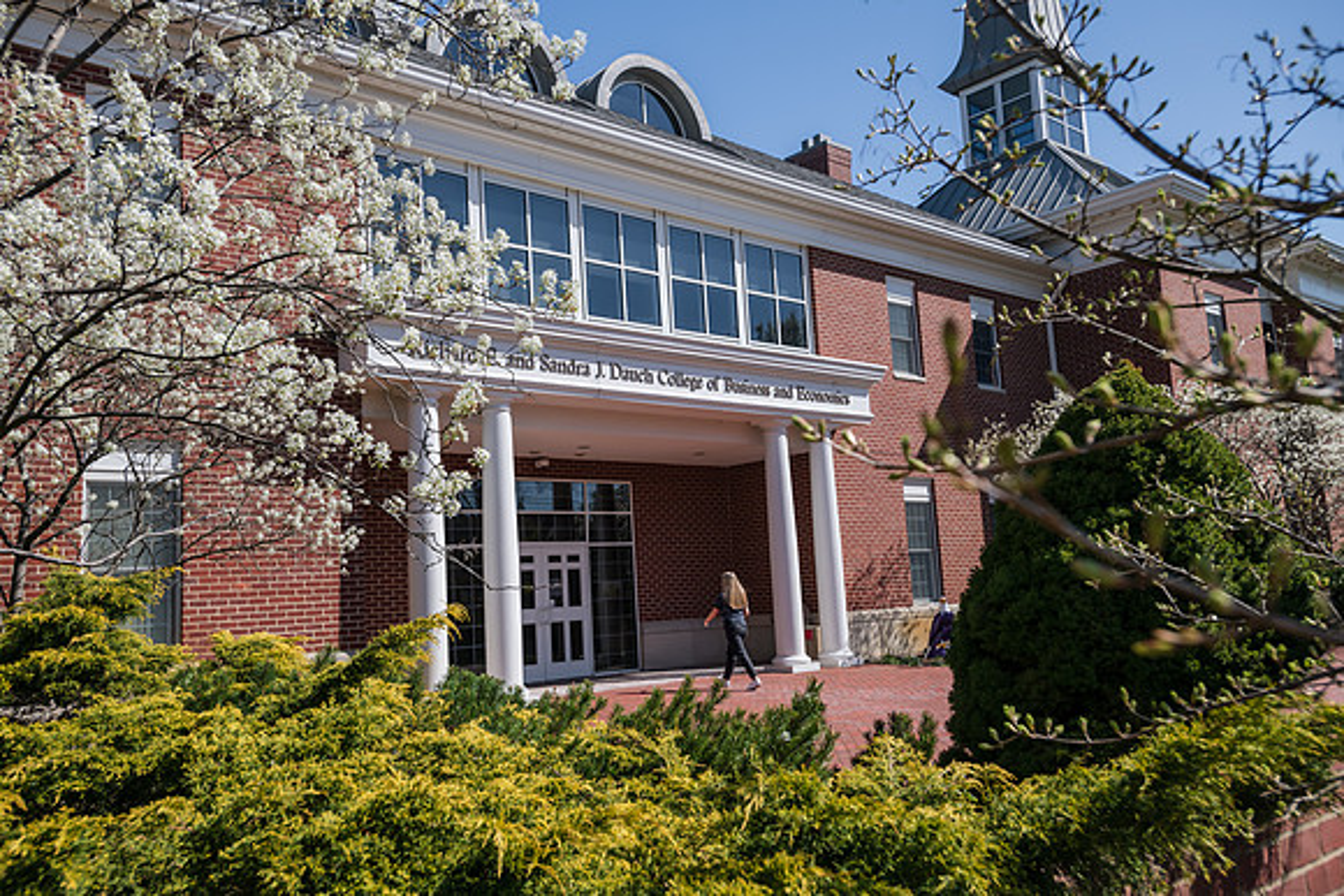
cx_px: 672
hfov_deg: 61.9
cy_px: 448
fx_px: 1120
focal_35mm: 30
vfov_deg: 43.6
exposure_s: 1/320
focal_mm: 30
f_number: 7.1
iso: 320
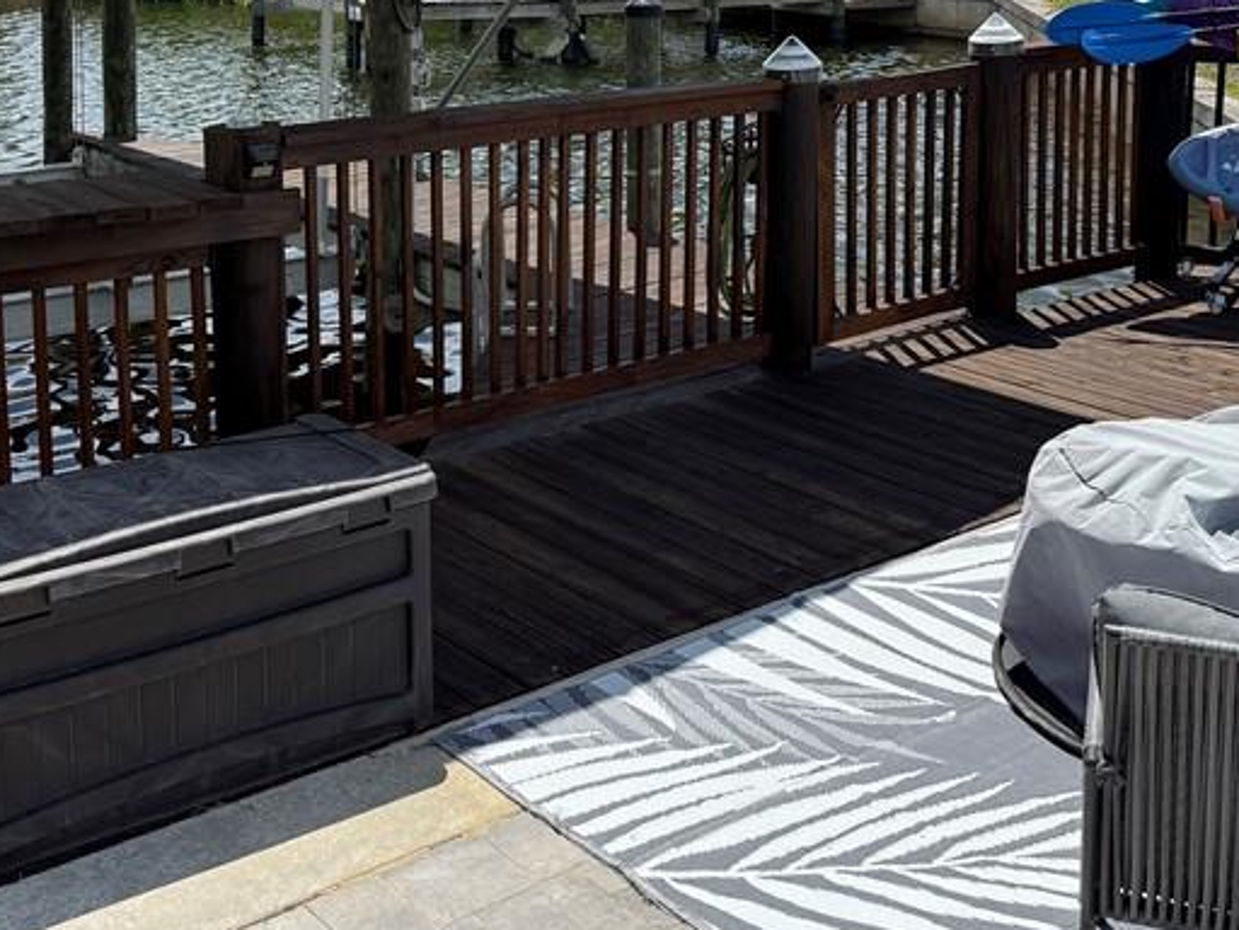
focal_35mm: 48
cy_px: 104
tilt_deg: -8.2
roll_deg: -0.3
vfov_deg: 29.1
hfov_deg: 39.6
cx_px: 569
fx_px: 1718
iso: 80
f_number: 1.78
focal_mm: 6.76
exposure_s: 1/4975
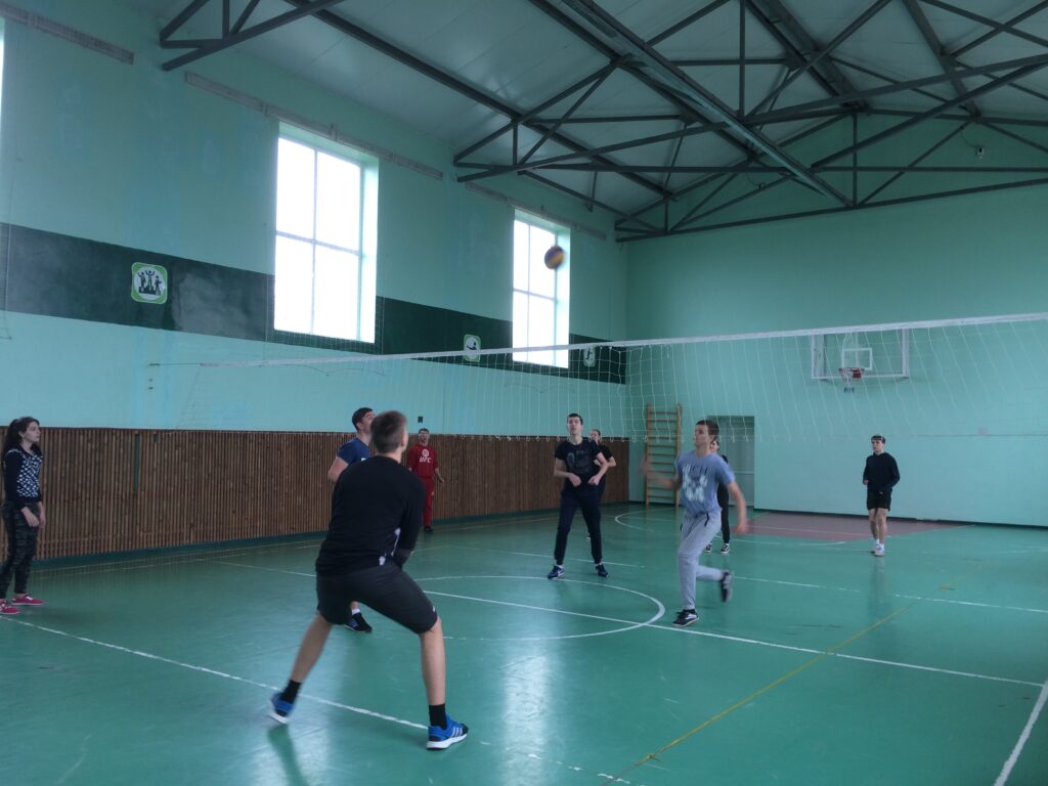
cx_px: 524
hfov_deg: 61.7
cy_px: 393
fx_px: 878
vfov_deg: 48.2
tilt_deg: +3.7
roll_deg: -0.2
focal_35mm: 29
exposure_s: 1/50
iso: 32
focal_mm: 4.15
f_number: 2.2
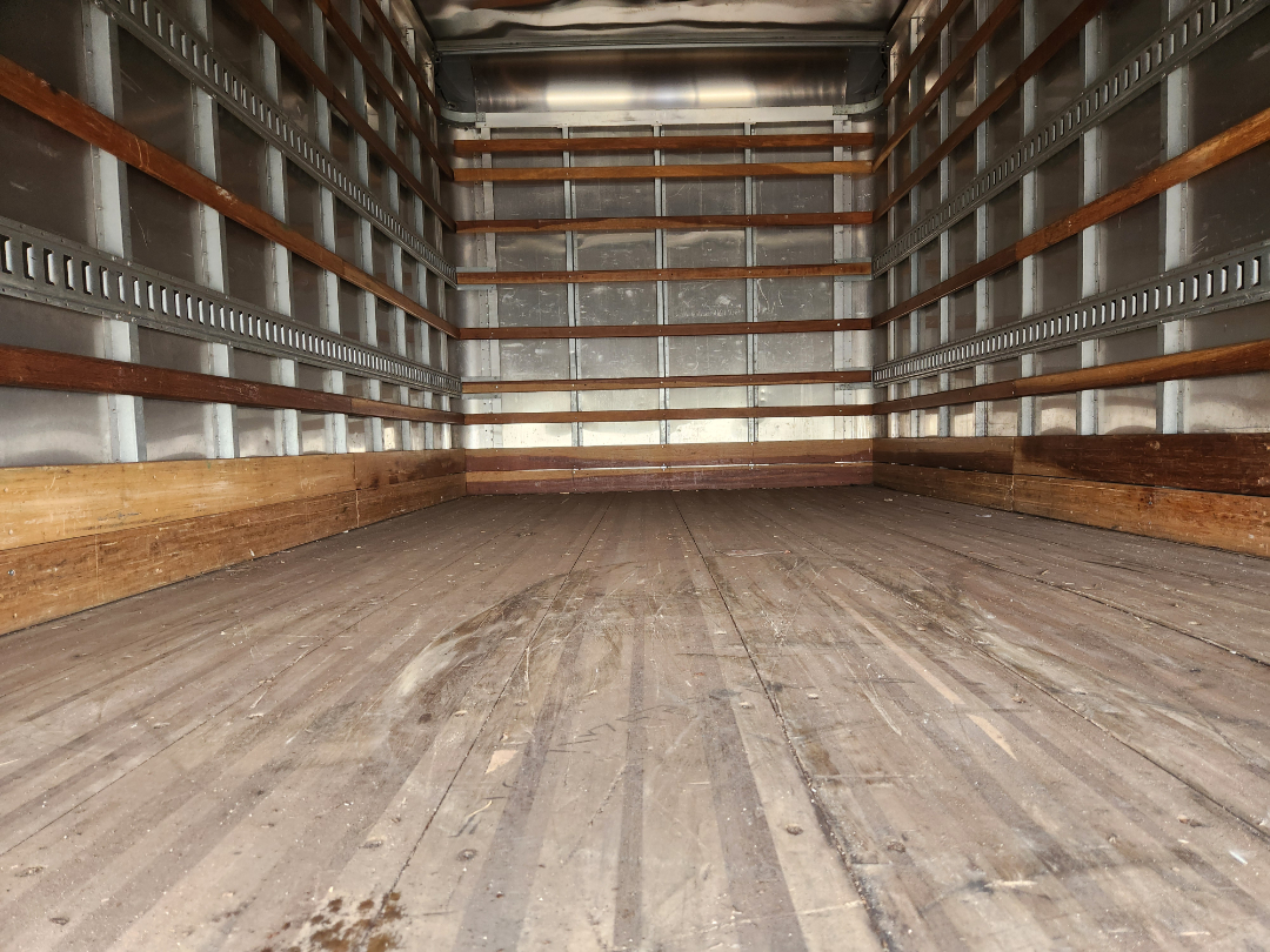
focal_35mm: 23
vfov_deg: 58.9
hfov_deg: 73.9
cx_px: 635
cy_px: 476
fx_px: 844
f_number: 1.8
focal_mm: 5.4
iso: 200
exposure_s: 1/120
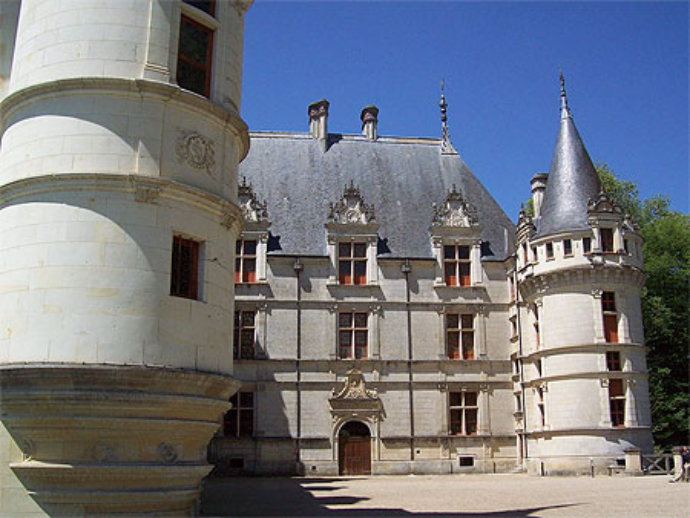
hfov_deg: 51.3
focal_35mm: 36
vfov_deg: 39.7
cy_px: 259
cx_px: 345
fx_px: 718
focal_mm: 6
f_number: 4.8
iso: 80
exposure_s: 1/676
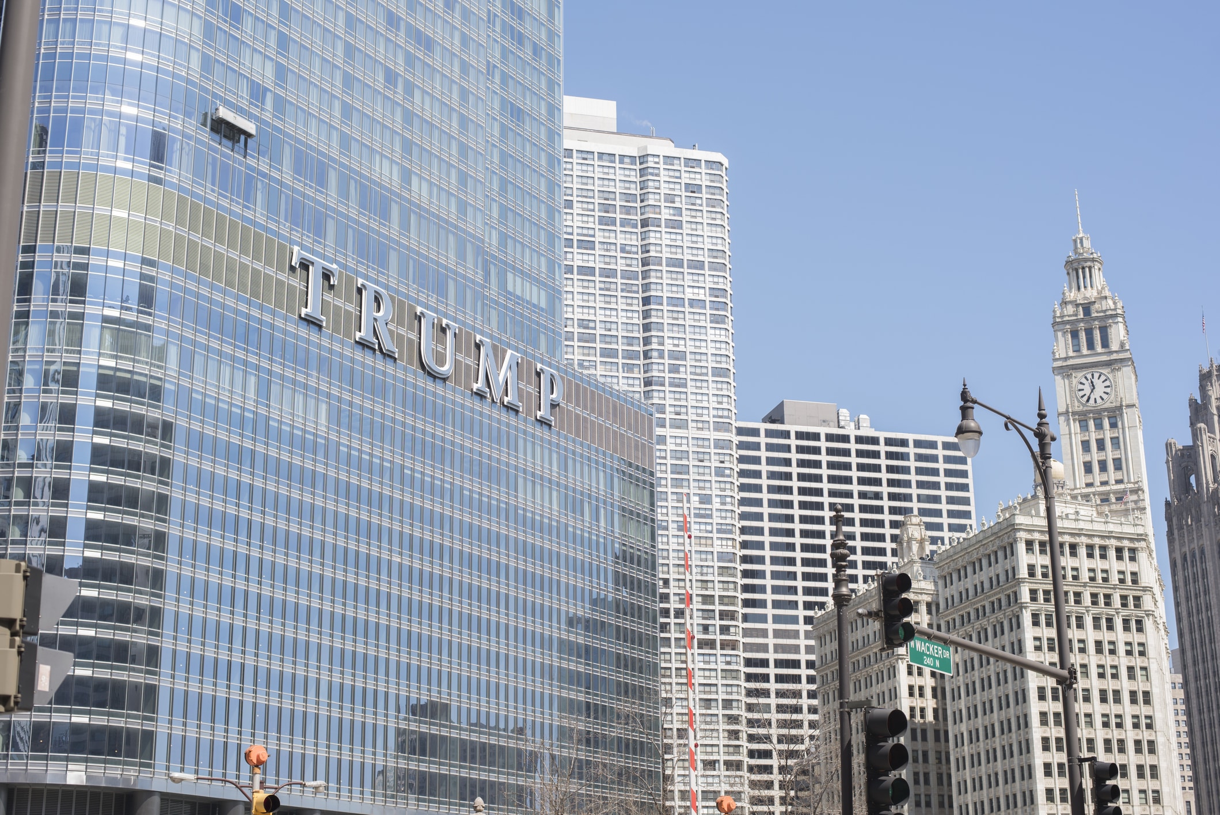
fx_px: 1695
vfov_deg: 27.0
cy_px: 408
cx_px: 610
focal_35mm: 50
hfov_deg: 39.6
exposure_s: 1/400
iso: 100
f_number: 5
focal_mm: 50
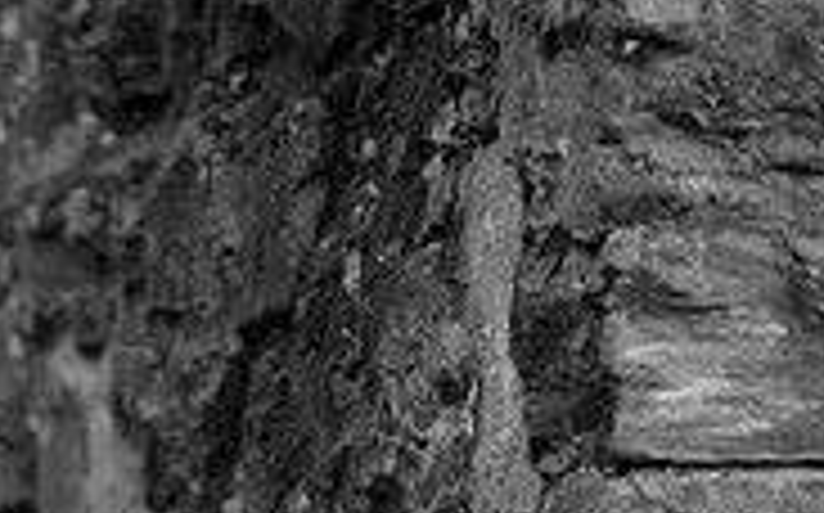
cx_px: -266
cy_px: 763
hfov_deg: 9.1
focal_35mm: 226
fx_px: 5071
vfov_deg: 5.7
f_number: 2.8
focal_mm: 70
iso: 200
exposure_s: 1/125
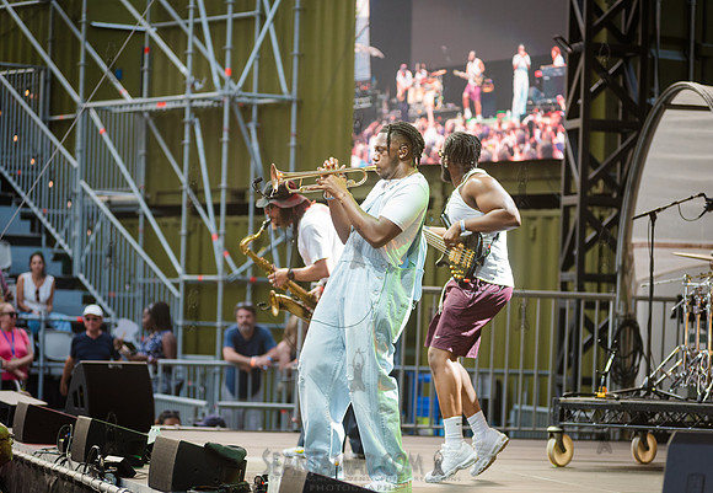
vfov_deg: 8.9
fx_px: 3182
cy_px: 246
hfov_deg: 12.8
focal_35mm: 159
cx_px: 370
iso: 1000
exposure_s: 1/400
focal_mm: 155
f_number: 4
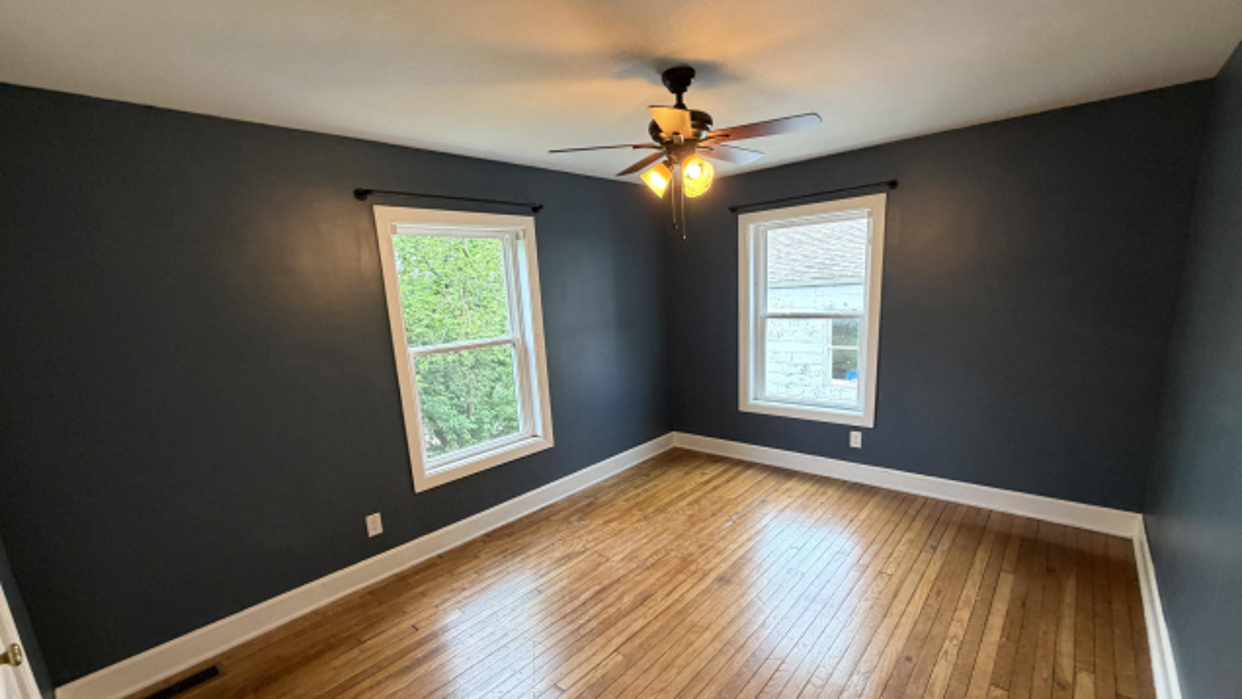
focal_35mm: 16
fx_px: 527
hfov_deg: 99.4
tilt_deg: -12.3
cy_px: 398
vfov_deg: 66.8
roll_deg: +2.8
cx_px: 622
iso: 250
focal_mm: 2.22
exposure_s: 1/60
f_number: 2.2
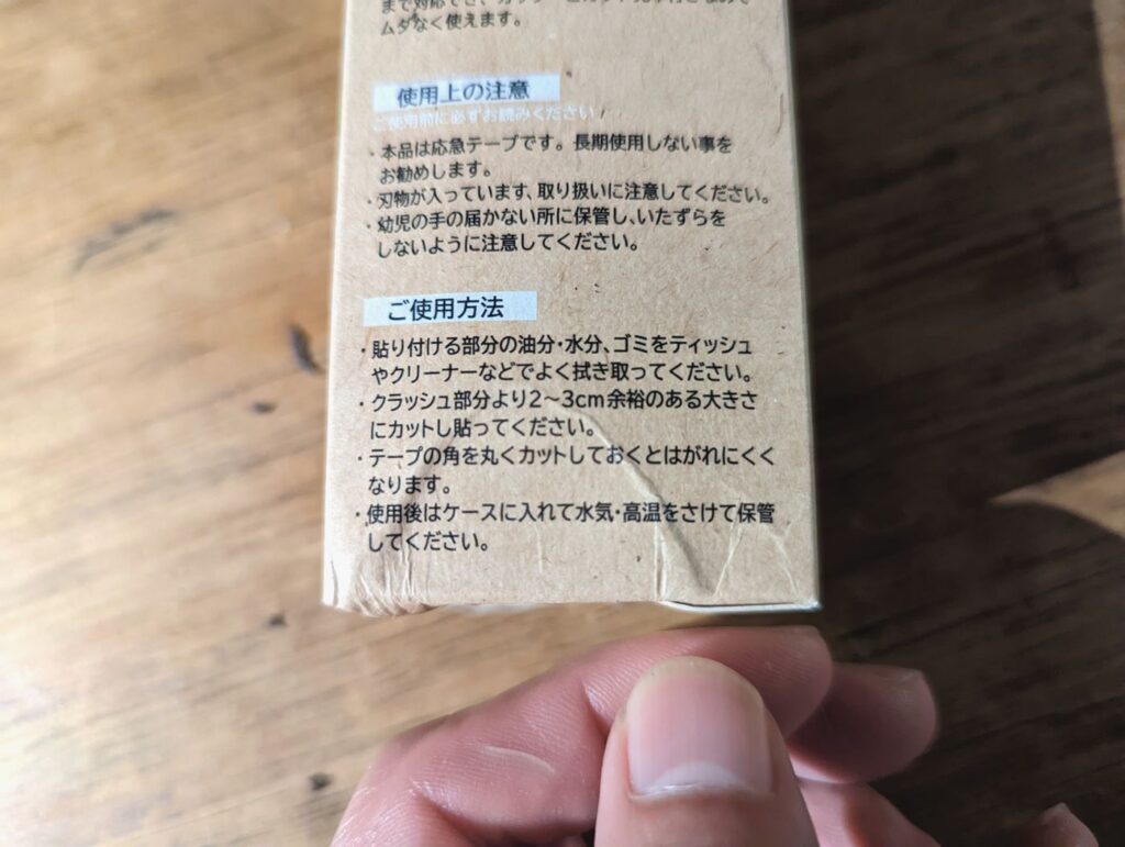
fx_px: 781
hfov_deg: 71.5
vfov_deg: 56.9
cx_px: 562
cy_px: 424
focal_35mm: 24
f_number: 1.85
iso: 1807
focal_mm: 6.81
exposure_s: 1/56.3
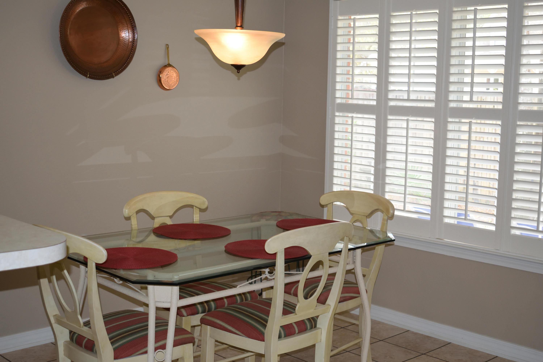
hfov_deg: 41.1
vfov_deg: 28.1
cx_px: 272
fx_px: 724
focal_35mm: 48
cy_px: 181
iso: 640
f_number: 5.6
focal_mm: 32
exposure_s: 1/125
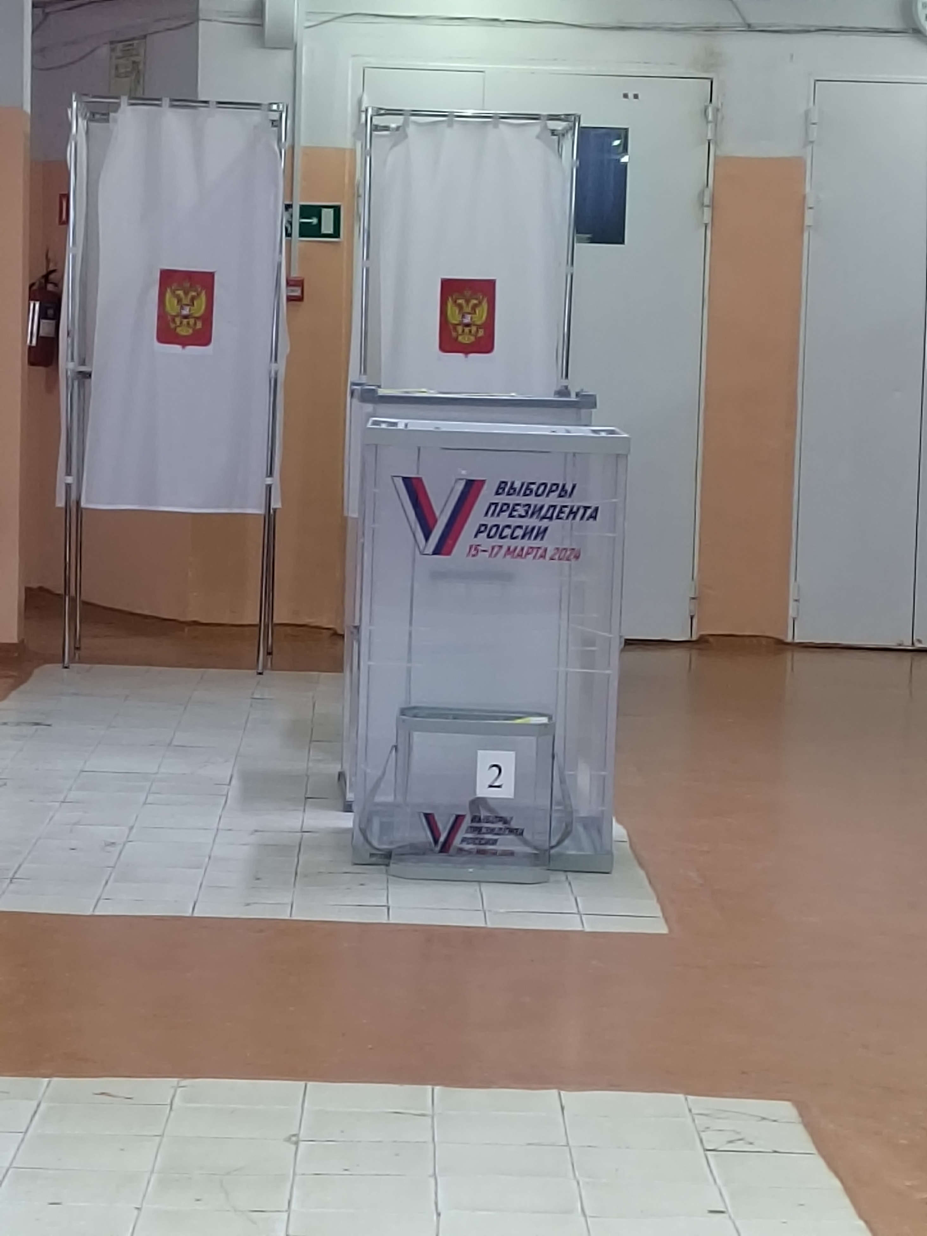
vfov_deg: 21.1
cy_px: 618
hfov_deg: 15.9
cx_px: 464
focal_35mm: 93
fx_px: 3321
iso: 2378
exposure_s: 1/100
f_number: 1.9
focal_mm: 5.52
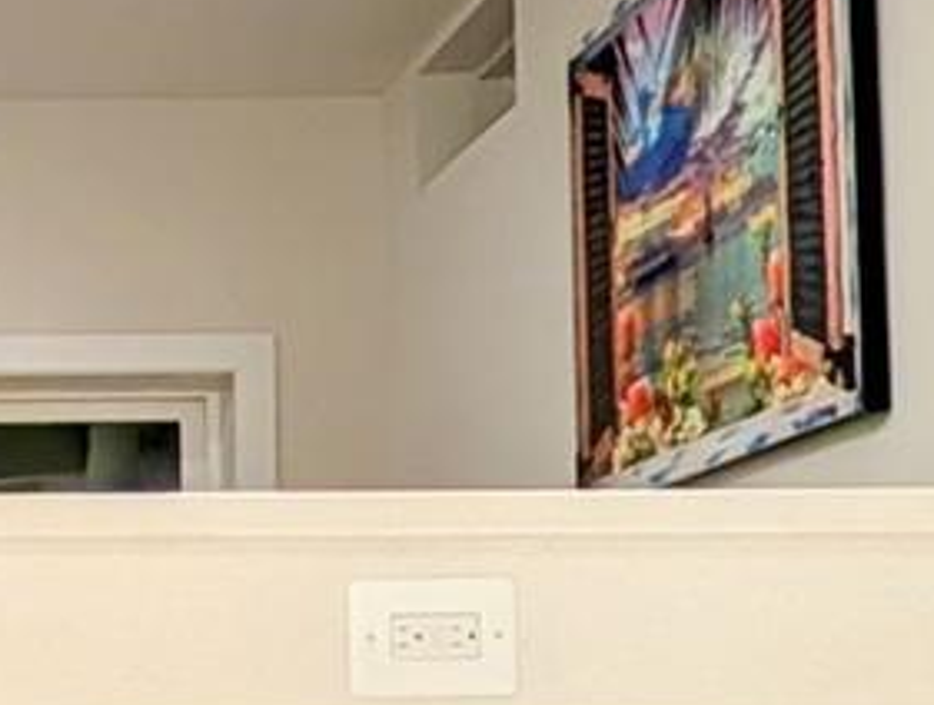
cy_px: 798
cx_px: -352
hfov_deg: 20.2
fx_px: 2352
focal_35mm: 87
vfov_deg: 16.5
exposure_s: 1/120
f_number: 1.7
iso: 81
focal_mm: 2.02
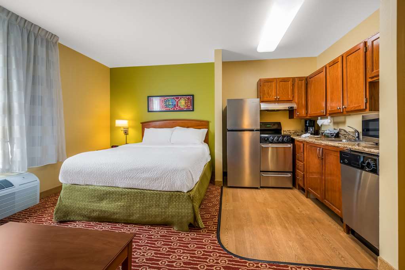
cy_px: 135
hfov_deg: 98.5
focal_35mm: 16
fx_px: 174
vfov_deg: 75.5
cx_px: 202
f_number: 8
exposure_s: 1/5
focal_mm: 15.5
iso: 400
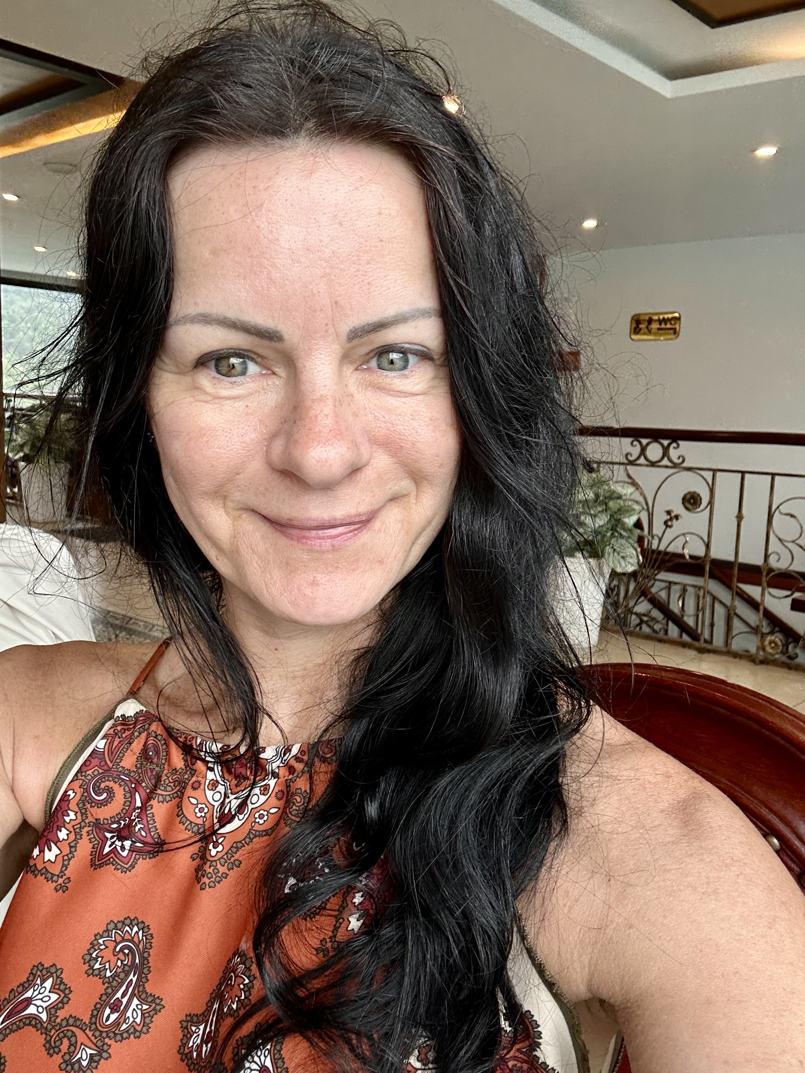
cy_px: 536
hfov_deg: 46.8
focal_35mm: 30
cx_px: 402
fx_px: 930
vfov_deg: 60.0
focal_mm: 2.69
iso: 25
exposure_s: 1/121
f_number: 1.9
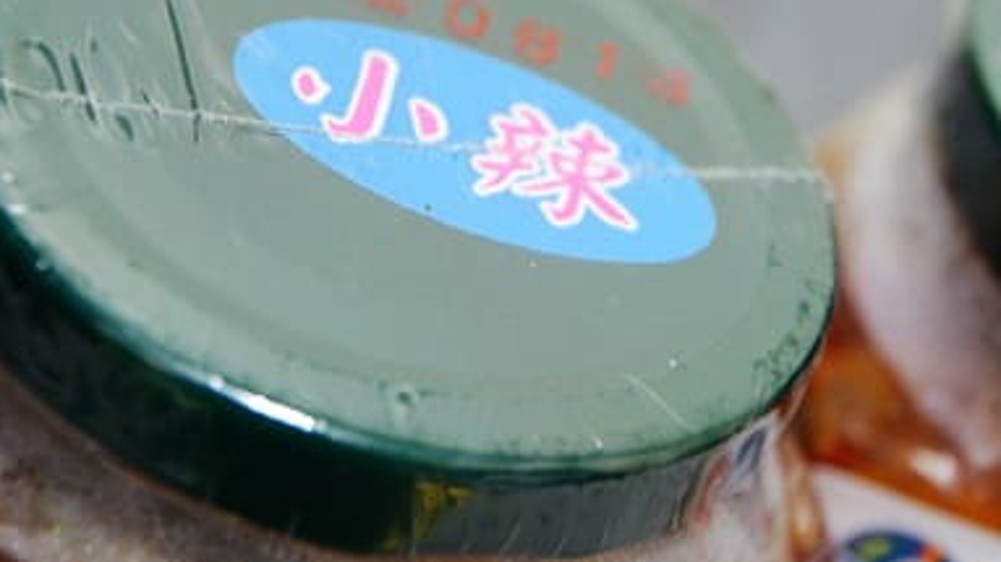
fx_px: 6685
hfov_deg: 8.6
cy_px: 186
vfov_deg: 4.8
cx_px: 687
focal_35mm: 252
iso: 1600
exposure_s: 1/13
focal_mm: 110
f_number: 5.6
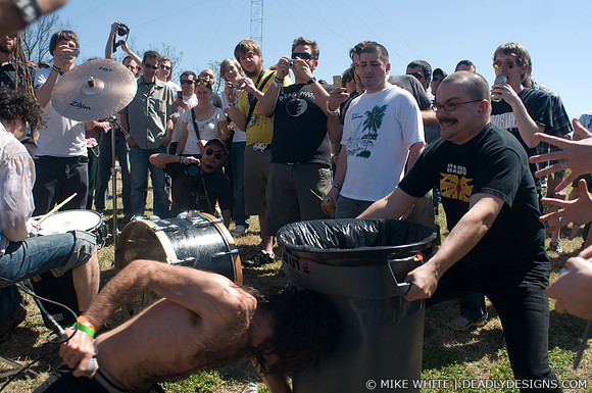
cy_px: 196
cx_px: 296
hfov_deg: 62.0
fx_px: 493
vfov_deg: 43.5
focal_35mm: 30
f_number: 4
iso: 100
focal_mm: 20
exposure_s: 1/640
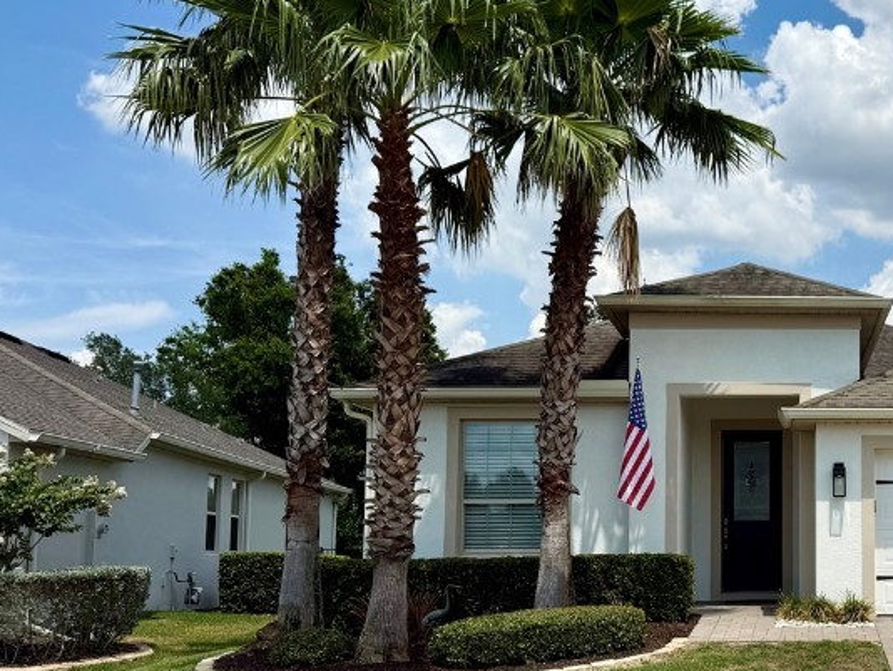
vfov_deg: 31.3
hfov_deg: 38.7
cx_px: 783
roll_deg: +0.3
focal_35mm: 46
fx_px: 1187
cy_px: 440
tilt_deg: +5.6
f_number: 1.78
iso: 80
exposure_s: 1/7353
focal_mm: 6.76
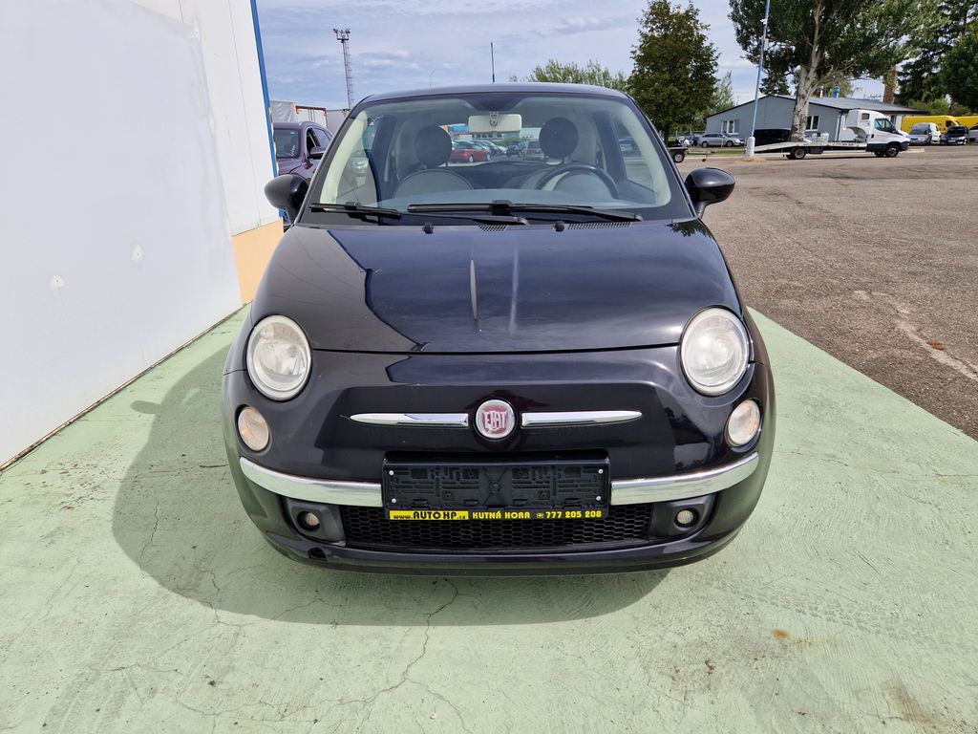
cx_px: 489
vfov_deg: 58.9
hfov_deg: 73.9
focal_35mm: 23
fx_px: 650
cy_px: 367
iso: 50
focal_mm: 5.4
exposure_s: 1/2080
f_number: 1.8
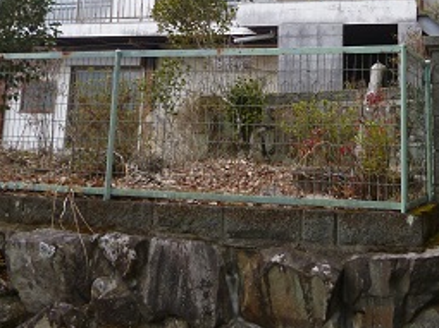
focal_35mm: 47
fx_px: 596
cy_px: 23
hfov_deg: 40.0
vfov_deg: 29.4
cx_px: 289
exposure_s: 1/200
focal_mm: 4.3
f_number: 2.5
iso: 100
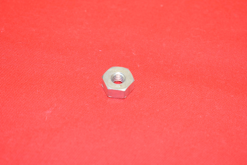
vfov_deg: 16.6
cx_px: 124
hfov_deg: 24.6
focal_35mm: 82
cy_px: 82
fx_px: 566
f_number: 5.6
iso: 2000
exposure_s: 1/125
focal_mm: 55
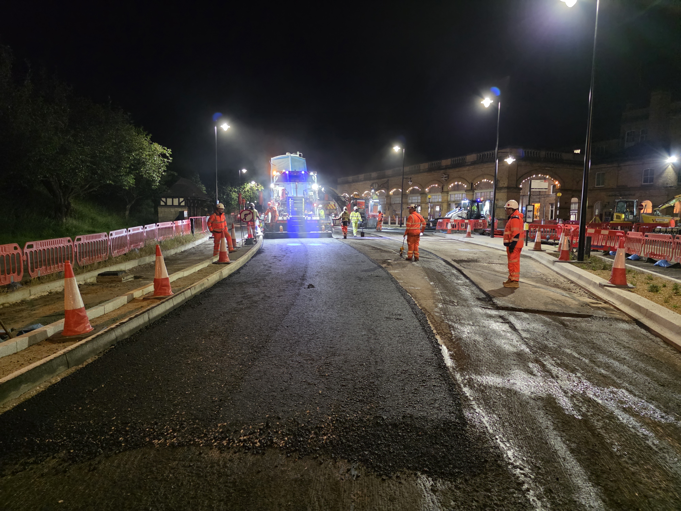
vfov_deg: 58.9
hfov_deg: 73.9
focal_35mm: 23
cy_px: 256
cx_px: 340
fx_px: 452
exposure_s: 1/100
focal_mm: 6.3
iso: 2000
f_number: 1.7
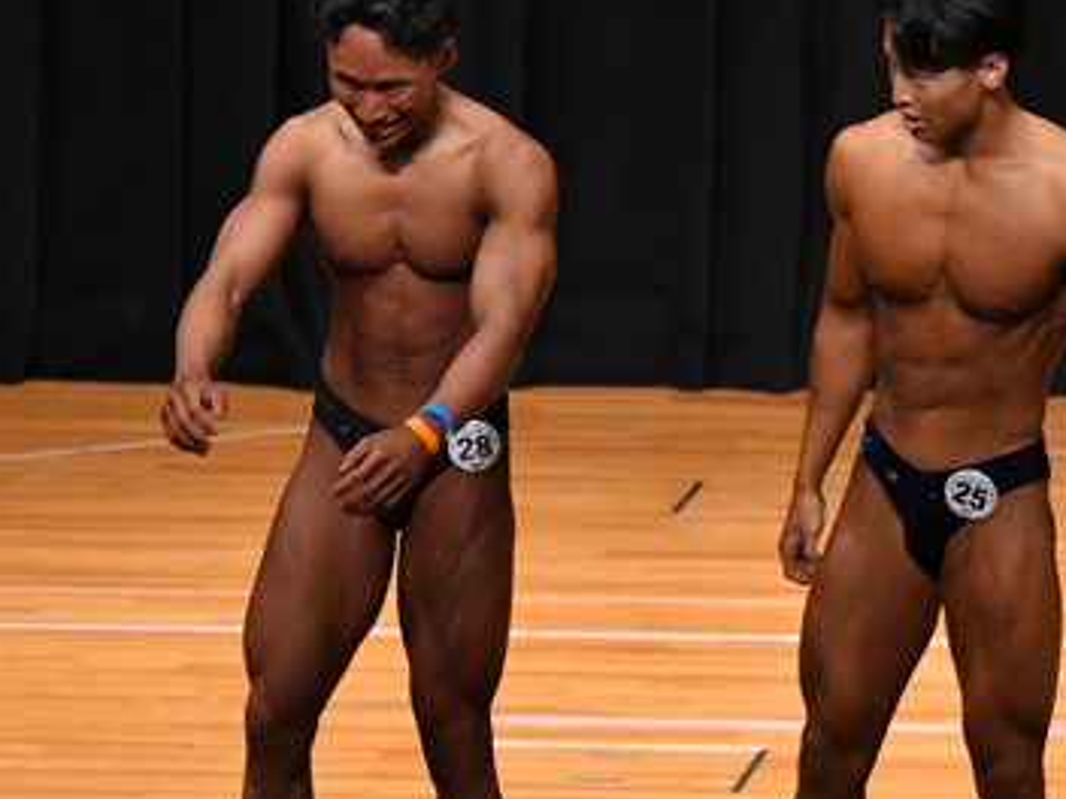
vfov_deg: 3.5
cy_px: 363
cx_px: 374
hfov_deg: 4.6
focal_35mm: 427
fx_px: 13149
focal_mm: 135
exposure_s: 1/400
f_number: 5.6
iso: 4000
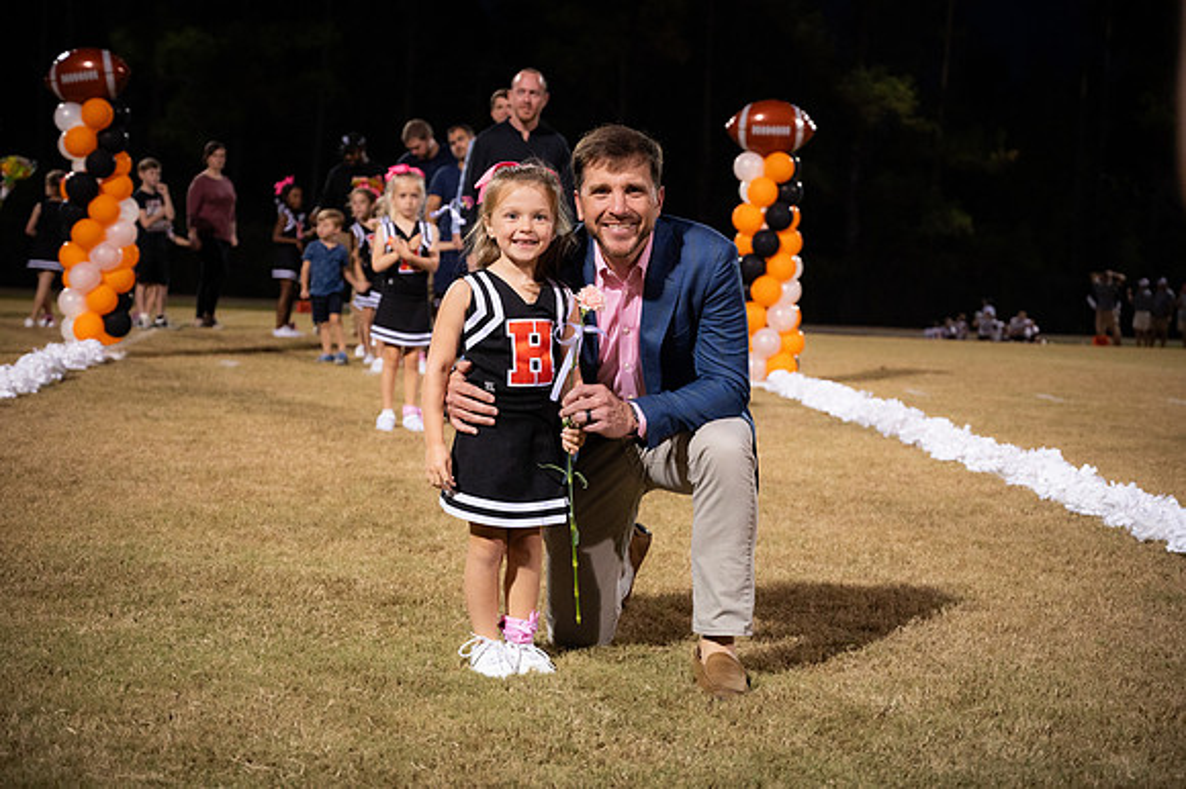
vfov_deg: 23.4
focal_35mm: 58
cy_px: 394
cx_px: 593
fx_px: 1910
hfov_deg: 34.5
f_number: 4
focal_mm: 58
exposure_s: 1/250
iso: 3200
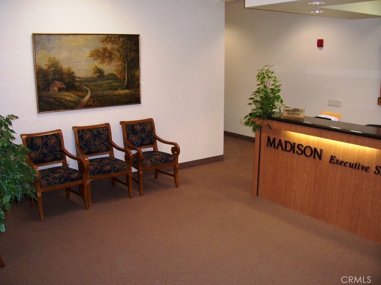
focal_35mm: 34
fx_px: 374
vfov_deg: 41.8
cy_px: 142
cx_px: 190
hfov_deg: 54.0
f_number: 2.7
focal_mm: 5.6
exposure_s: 1/60
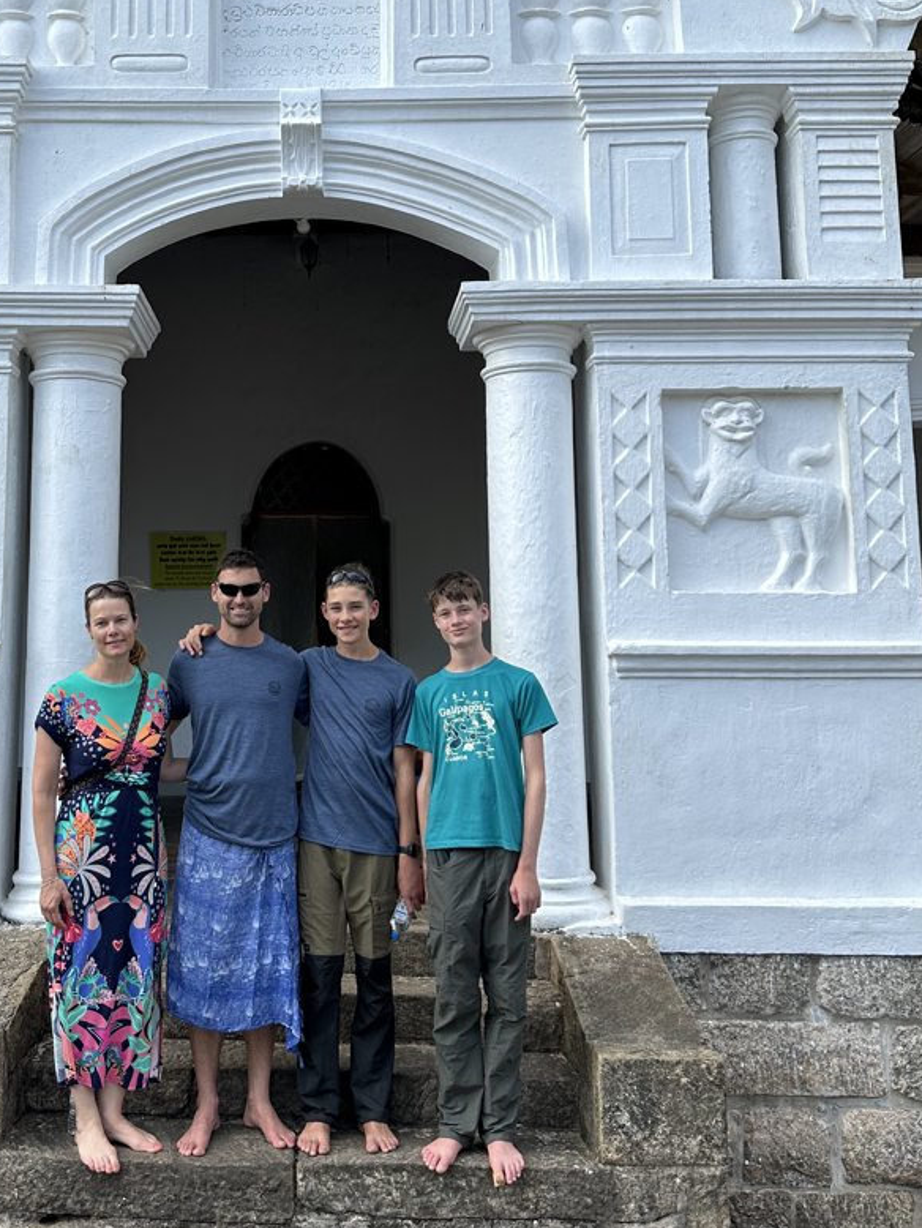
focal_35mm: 37
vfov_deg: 49.9
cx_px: 309
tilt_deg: +10.0
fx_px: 1313
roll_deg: -1.9
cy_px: 500
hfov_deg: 38.3
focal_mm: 6.86
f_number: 1.78
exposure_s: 1/1227
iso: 80
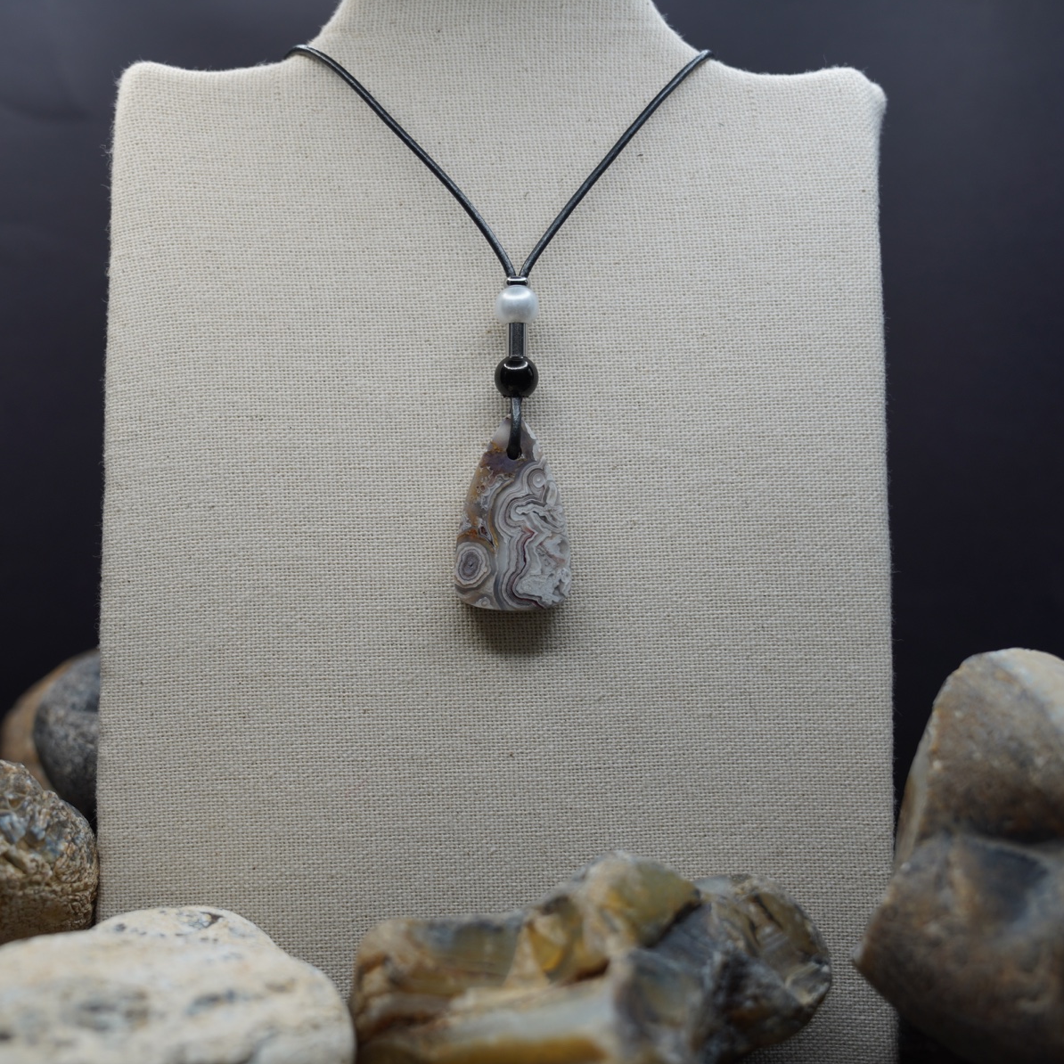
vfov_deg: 40.9
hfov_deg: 40.9
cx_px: 488
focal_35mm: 41
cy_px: 530
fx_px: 1426
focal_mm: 32
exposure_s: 1/80
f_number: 4
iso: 100
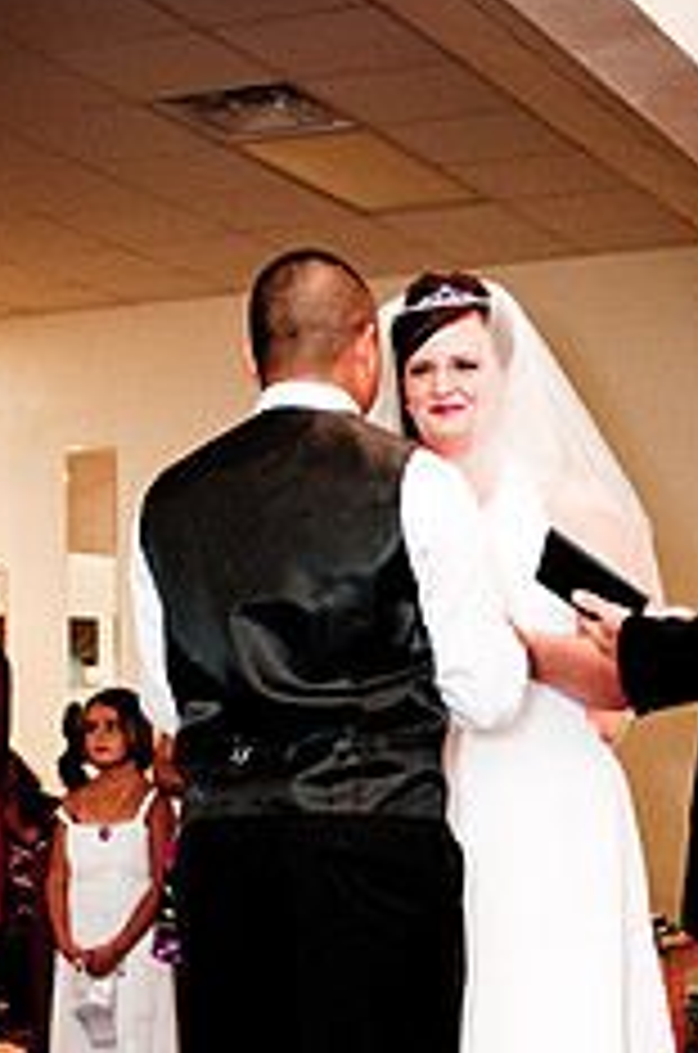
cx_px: 466
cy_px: 702
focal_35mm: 75
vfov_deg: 26.9
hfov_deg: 18.1
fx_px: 2191
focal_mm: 26
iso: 200
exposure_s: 1/60
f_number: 2.8
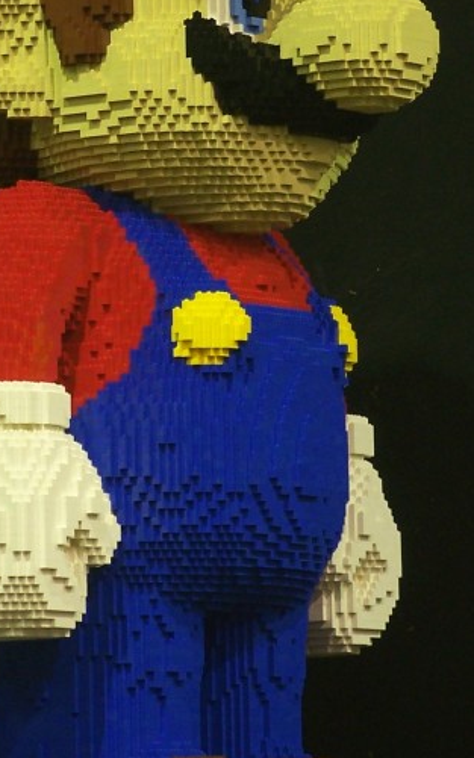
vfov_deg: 7.0
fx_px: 6223
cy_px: 277
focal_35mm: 301
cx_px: 101
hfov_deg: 4.4
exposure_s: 1/2
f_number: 3.2
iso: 80
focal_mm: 23.1
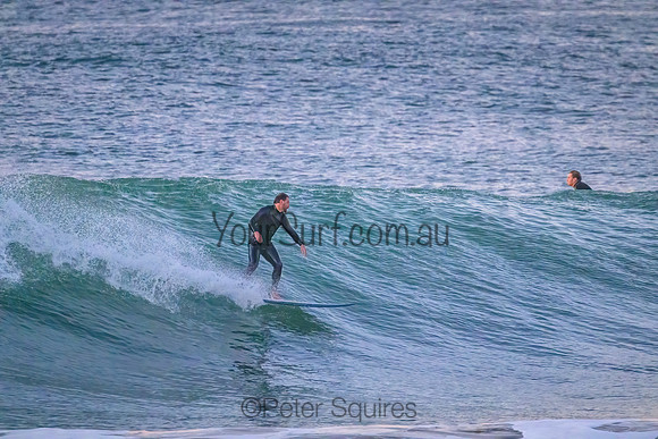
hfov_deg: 2.6
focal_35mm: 800
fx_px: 14625
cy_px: 220
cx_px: 329
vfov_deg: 1.7
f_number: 11
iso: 25600
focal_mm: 800
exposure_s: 1/640
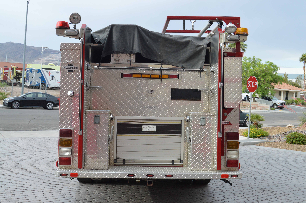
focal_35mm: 39
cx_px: 153
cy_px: 102
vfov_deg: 34.1
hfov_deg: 49.6
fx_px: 331
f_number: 10
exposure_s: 1/400
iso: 800
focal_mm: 26
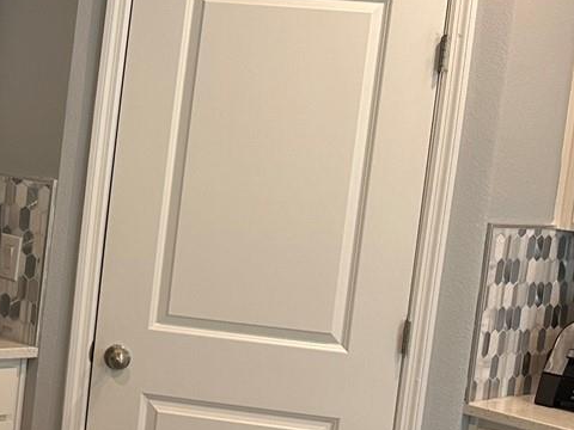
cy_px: 186
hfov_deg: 21.6
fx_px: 1327
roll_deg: -4.8
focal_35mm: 80
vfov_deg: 18.4
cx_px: -210
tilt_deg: -4.1
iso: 125
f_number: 1.78
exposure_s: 1/60
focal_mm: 6.86
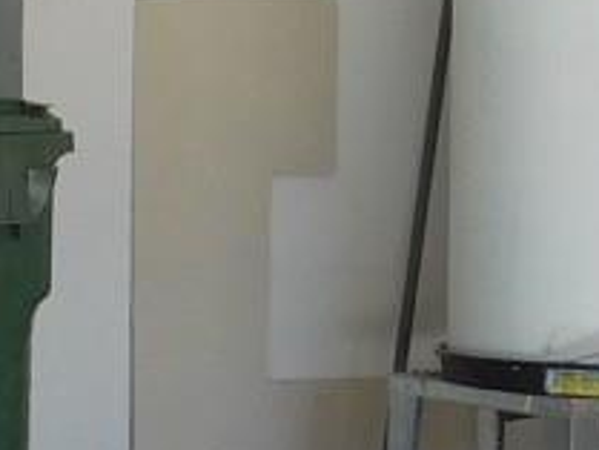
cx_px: -140
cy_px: 269
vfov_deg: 7.2
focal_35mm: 207
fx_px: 3584
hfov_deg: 9.4
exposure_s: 1/200
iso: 125
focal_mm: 5.3
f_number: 3.2
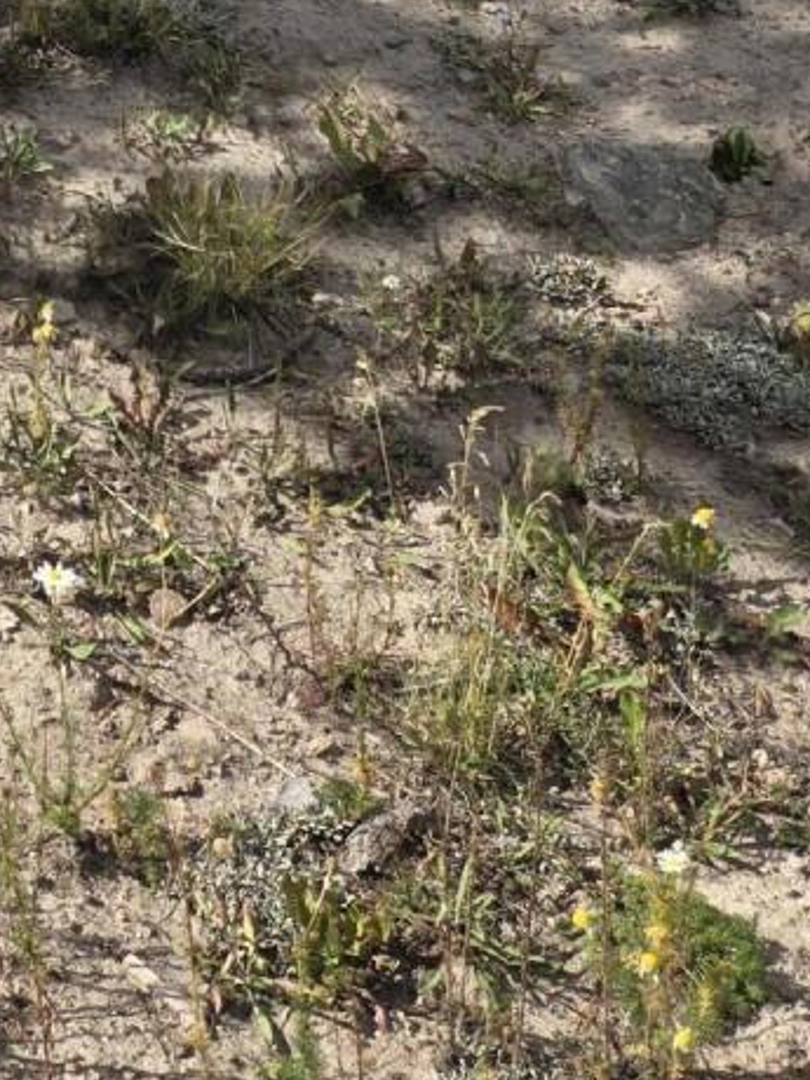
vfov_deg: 16.2
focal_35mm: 100
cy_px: -927
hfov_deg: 13.5
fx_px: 3120
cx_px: -587
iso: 25
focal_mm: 5.4
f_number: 1.8
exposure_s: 1/1614
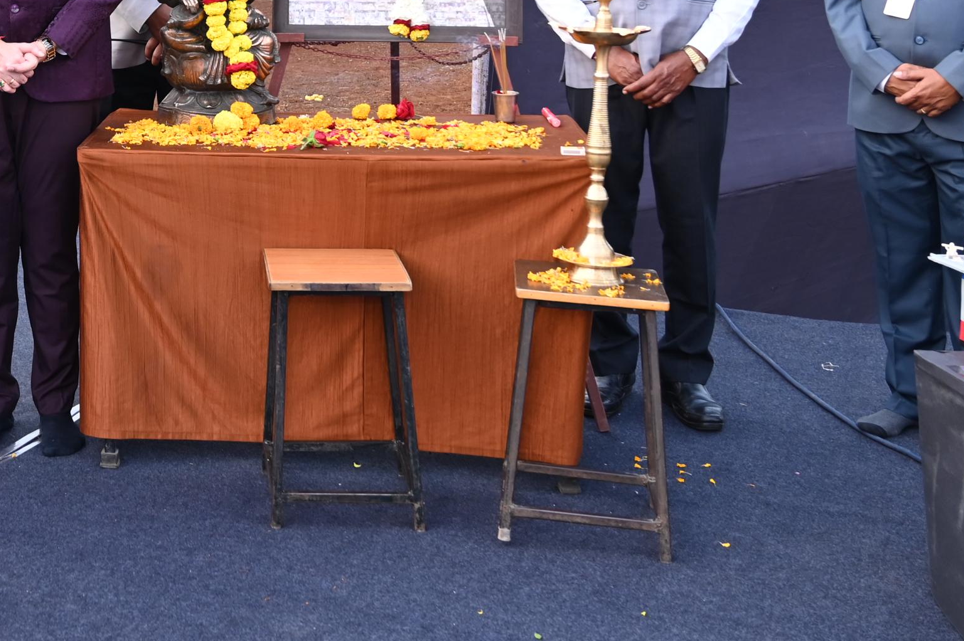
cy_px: -11
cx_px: 28
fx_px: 1606
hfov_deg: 31.2
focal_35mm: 60
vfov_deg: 21.7
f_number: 5
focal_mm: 24
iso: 400
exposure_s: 1/160
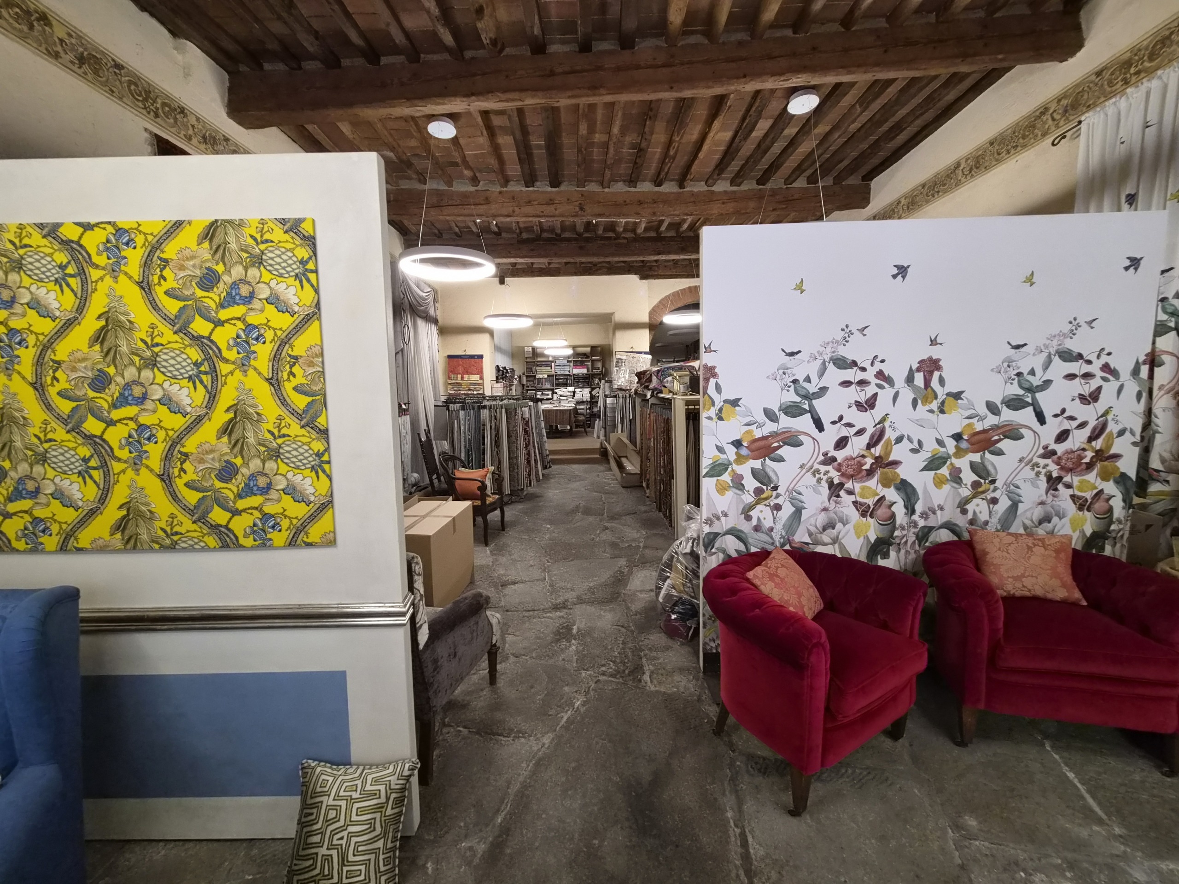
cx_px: 590
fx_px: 443
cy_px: 442
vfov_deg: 89.9
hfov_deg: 106.2
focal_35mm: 13
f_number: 2.2
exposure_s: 1/50
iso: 640
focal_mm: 2.2
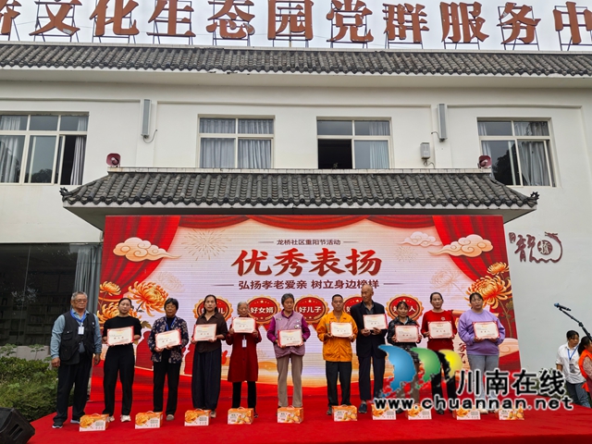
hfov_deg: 65.3
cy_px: 222
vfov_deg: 51.4
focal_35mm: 27
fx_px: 462
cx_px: 296
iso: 50
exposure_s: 1/881
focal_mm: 5.52
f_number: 1.9
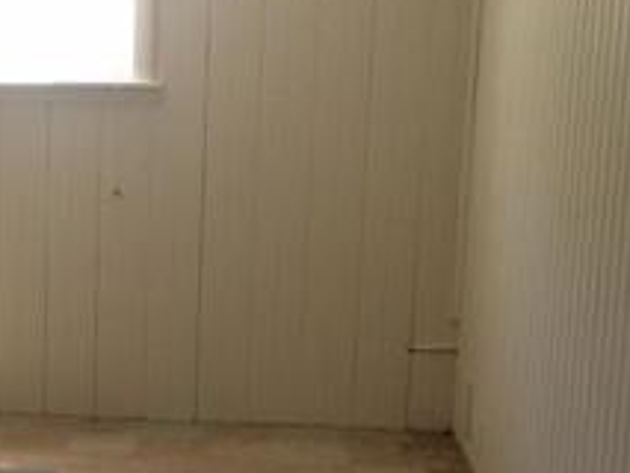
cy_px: 290
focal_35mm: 90
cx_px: -65
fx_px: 1639
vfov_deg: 16.4
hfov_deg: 20.7
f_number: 2.2
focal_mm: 4.12
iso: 64
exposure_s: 1/30
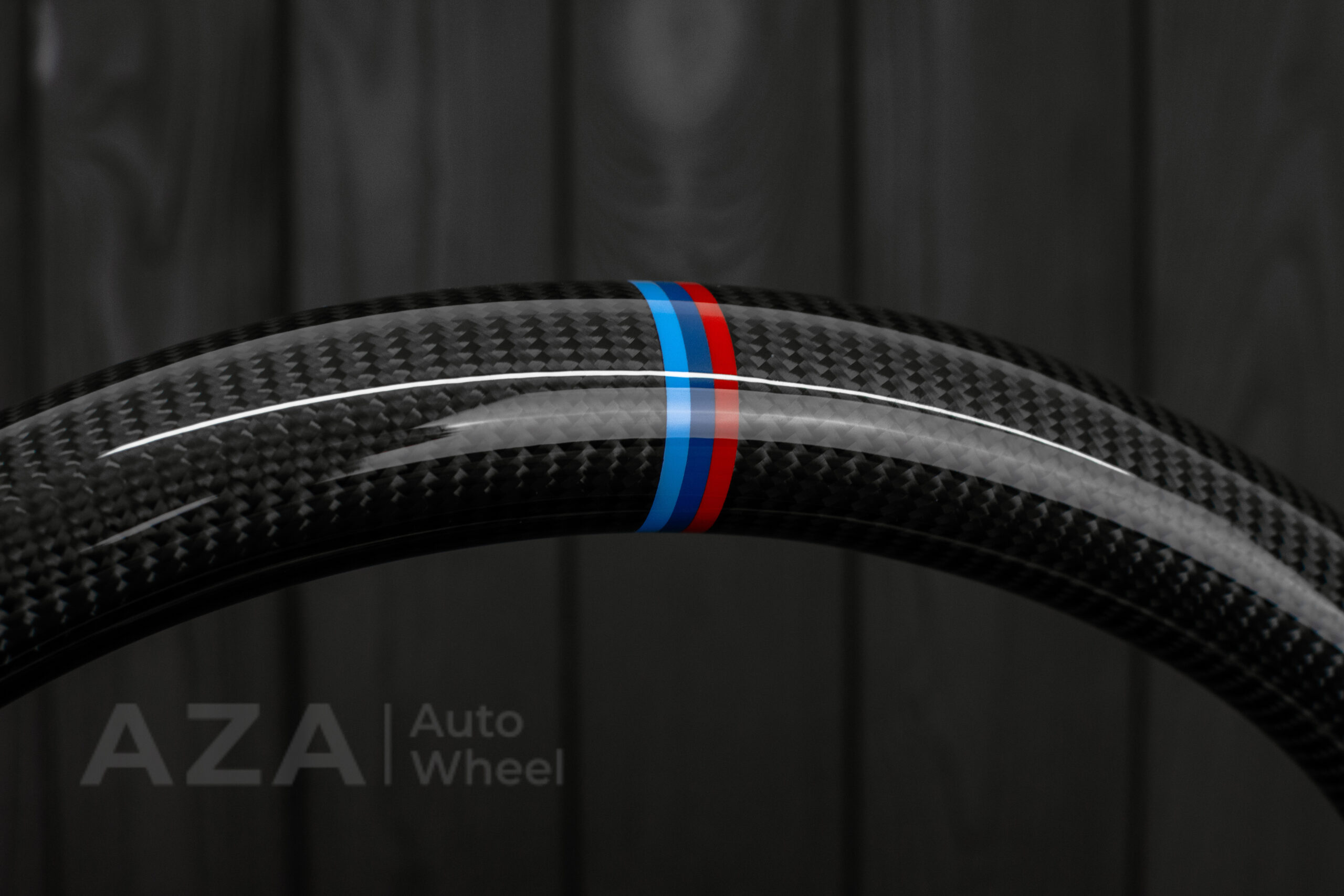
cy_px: 448
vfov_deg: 25.8
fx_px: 1960
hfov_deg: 37.8
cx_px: 672
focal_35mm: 52
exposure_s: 1/125
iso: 500
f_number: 6.3
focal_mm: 35
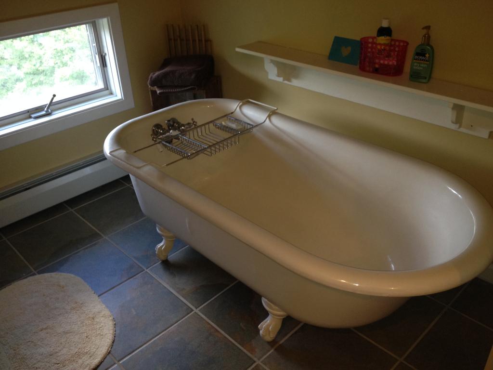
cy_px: 185
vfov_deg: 40.7
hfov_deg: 52.6
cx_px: 246
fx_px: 498
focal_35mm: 35
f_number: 2.4
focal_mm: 4.28
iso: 100
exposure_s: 1/20
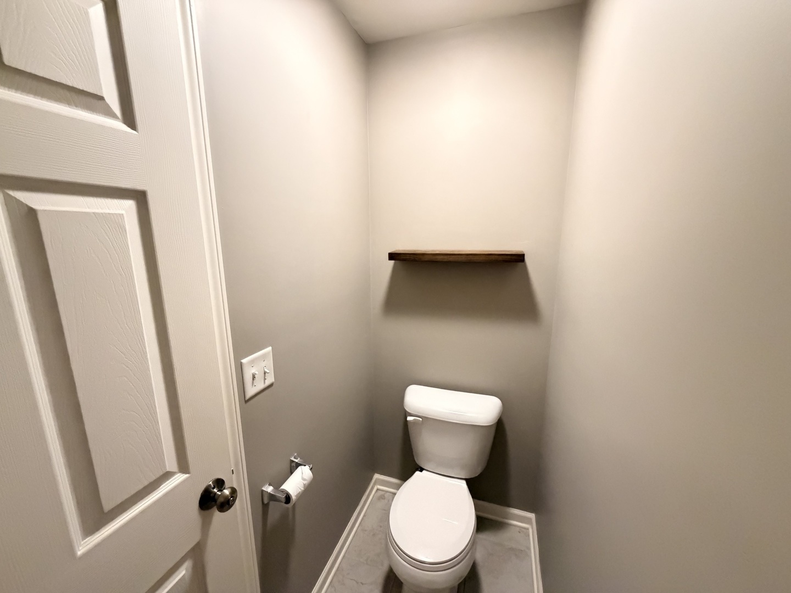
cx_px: 396
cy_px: 296
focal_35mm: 14
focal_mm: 2.22
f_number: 2.2
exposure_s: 1/60
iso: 1250
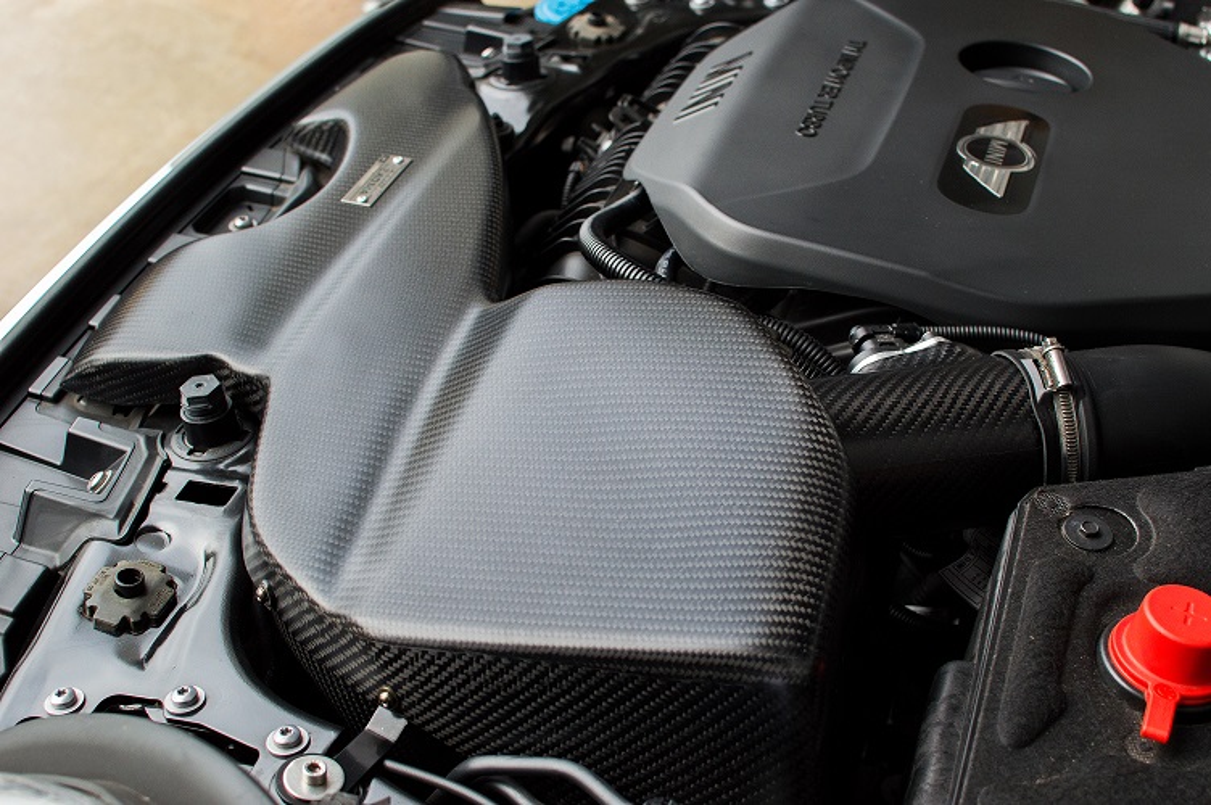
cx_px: 606
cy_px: 402
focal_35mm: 52
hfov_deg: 37.9
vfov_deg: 25.7
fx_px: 1764
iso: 800
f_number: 5.6
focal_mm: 35
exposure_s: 1/400
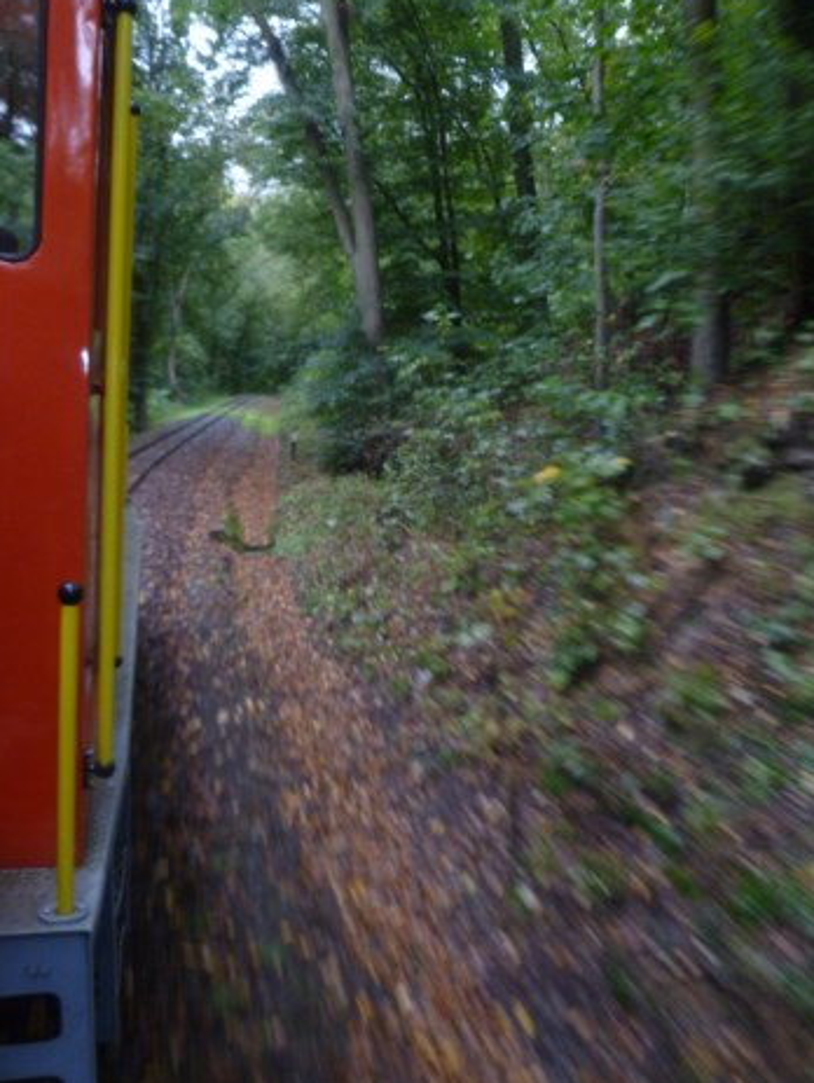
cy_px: 533
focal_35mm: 29
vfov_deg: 61.6
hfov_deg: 48.3
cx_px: 402
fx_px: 908
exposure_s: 1/30
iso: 200
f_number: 3.3
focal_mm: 5
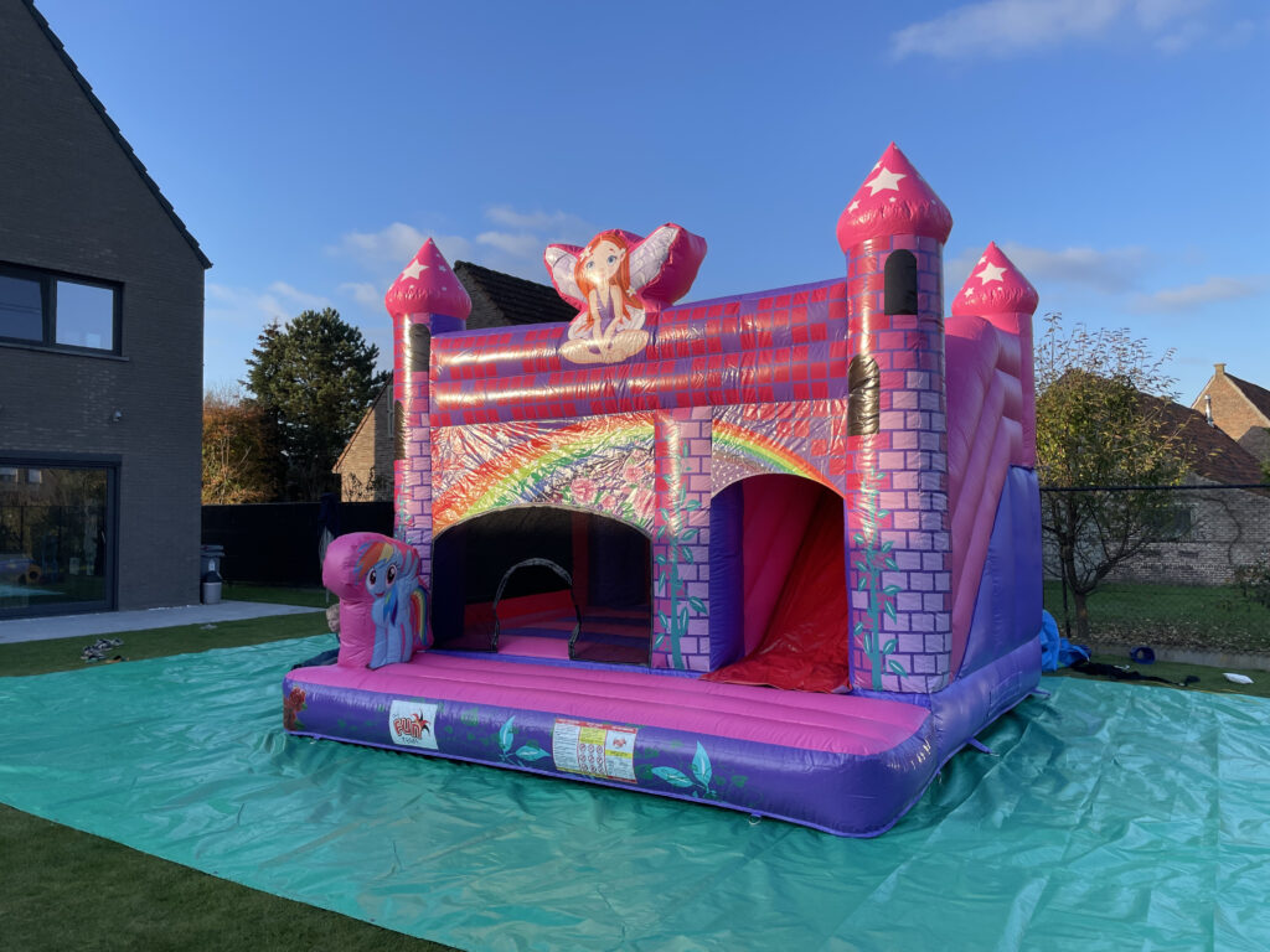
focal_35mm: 26
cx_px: 635
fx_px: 954
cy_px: 476
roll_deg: -0.1
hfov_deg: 67.3
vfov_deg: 53.1
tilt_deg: +2.0
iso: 32
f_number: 1.6
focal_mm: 4.2
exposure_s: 1/1511
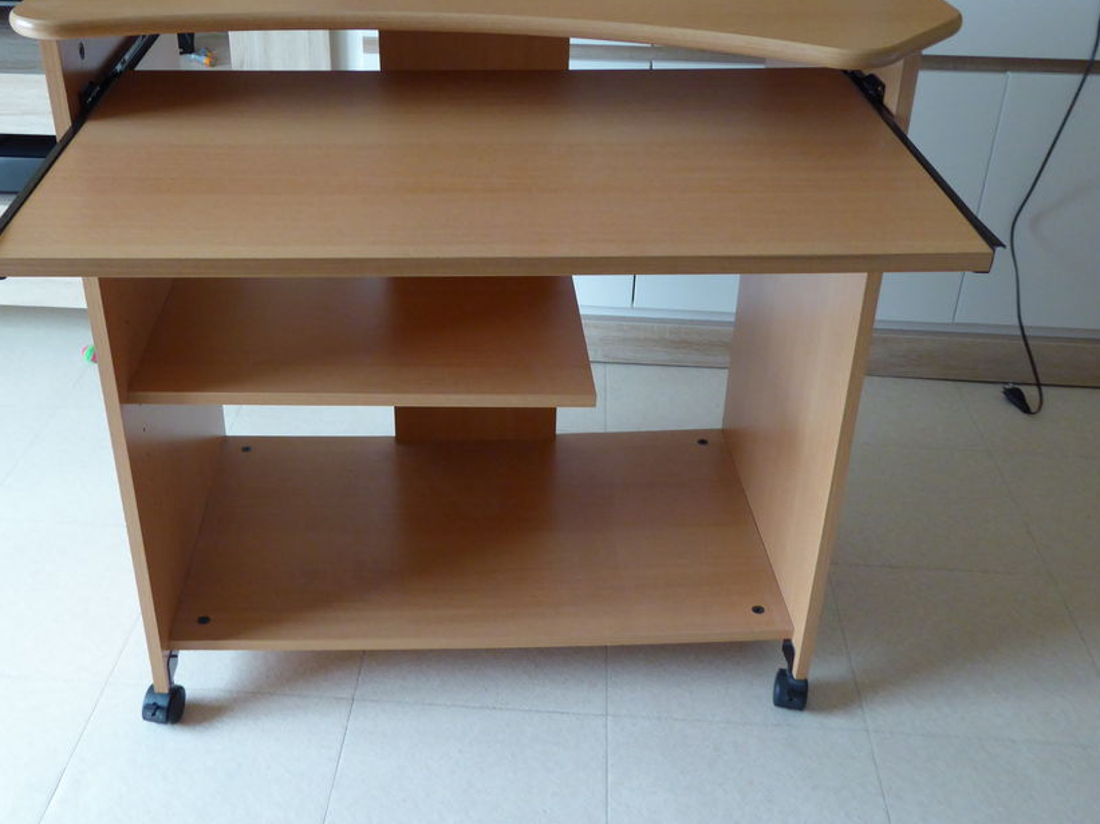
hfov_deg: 47.8
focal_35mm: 39
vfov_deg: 36.7
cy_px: 346
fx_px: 1239
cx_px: 480
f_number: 3.5
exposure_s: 1/50
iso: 400
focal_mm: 5.4
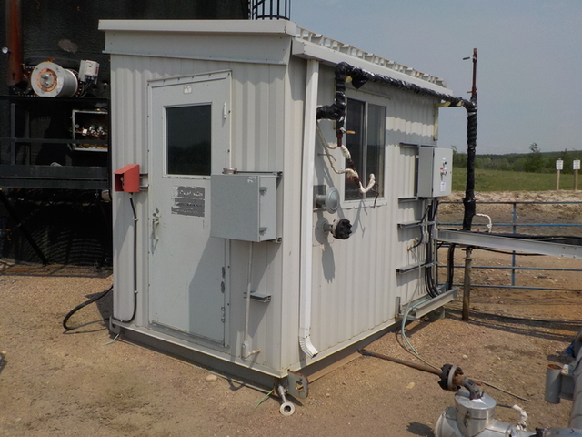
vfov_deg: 46.8
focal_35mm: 30
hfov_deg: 60.0
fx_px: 504
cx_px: 291
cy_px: 218
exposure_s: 1/800
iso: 125
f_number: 6.6
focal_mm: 4.1
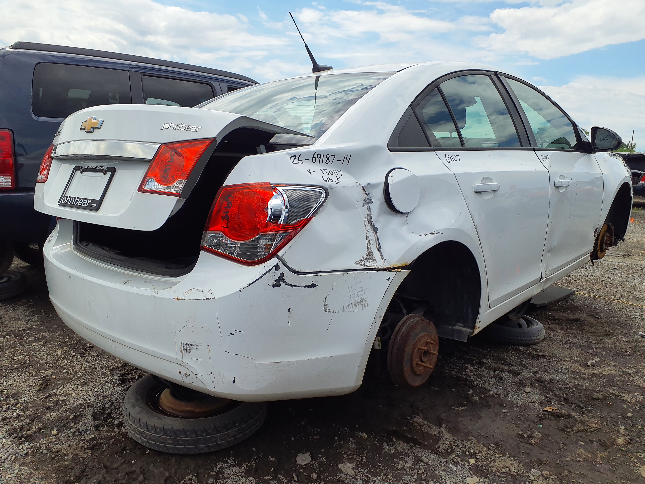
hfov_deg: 65.3
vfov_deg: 51.4
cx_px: 322
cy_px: 242
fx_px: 503
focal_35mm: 27
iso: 40
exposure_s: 1/2080
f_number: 1.9
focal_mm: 3.58
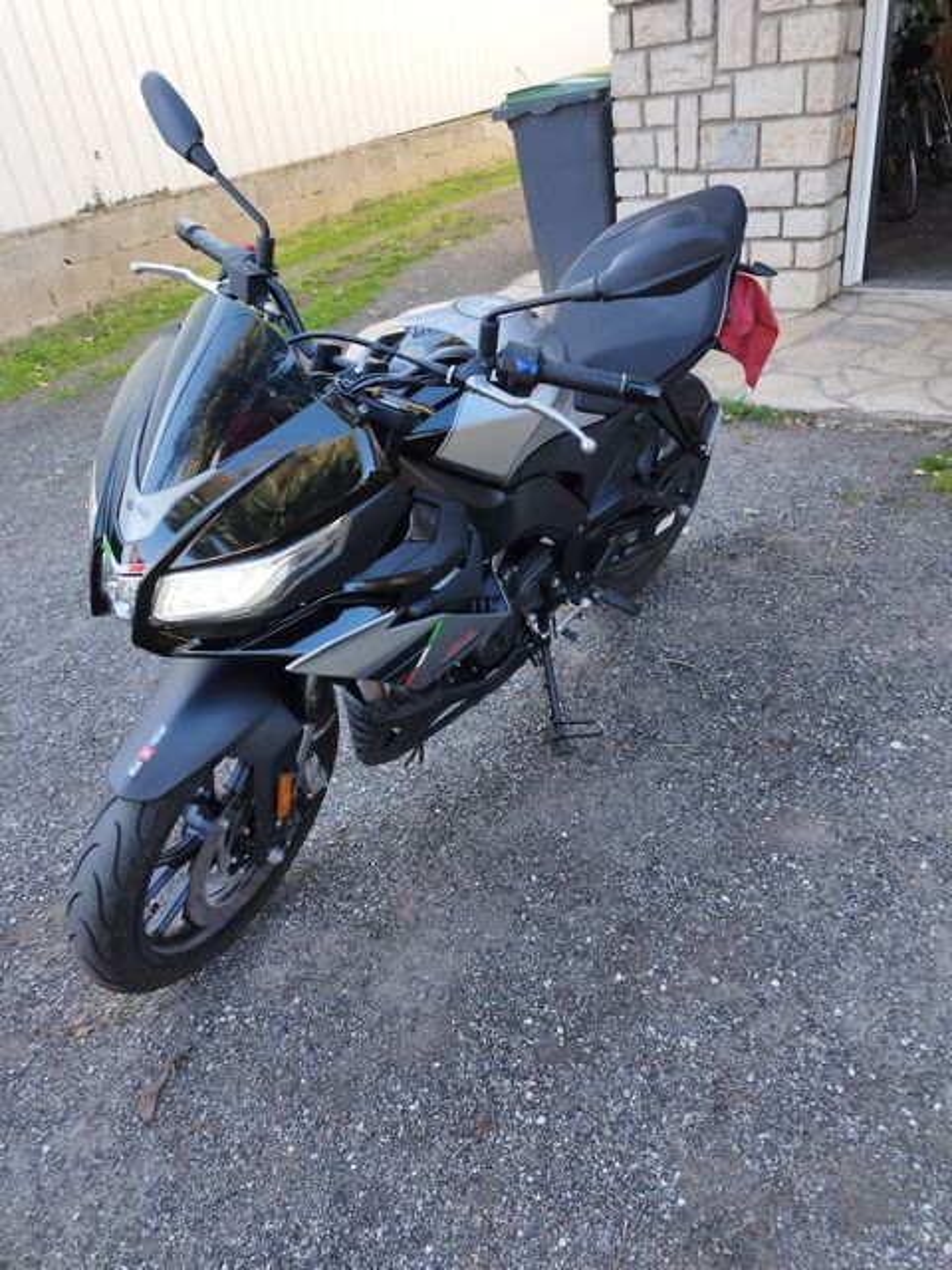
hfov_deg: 54.9
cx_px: 476
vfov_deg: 69.4
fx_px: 917
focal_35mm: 25
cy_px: 635
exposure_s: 1/50
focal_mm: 5.95
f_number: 1.89
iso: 60
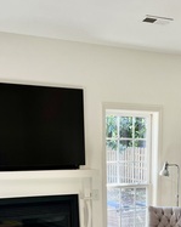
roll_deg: +0.3
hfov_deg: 22.2
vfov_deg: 24.9
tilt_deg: -16.9
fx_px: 456
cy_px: 279
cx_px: 140
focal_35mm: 68
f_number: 1.6
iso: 64
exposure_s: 1/61
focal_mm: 5.1
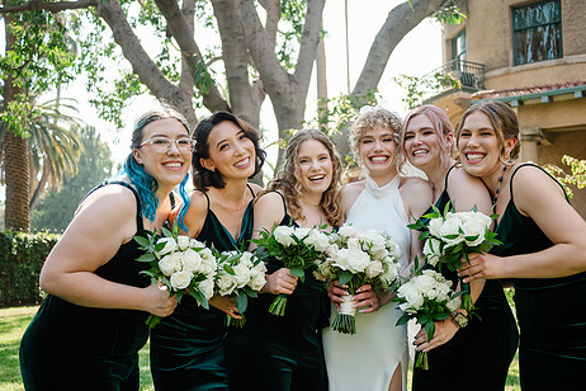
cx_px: 315
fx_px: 602
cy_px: 227
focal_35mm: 37
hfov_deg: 51.8
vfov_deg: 35.9
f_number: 2.8
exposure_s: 1/500
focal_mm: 28
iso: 100
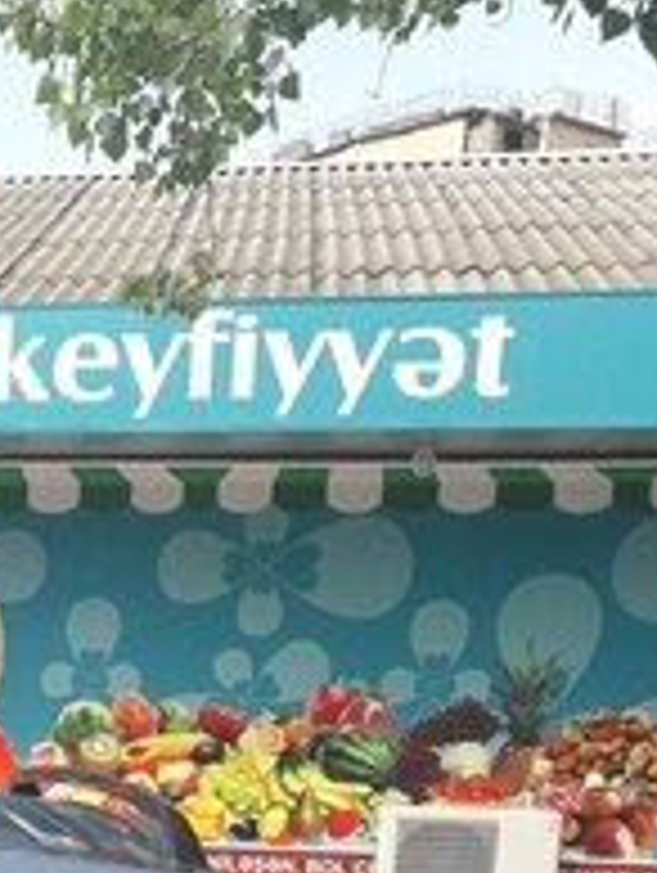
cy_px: 1026
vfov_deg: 25.5
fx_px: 1742
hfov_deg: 19.8
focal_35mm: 69
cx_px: -166
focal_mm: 3.6
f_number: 1.9
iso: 40
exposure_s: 1/612
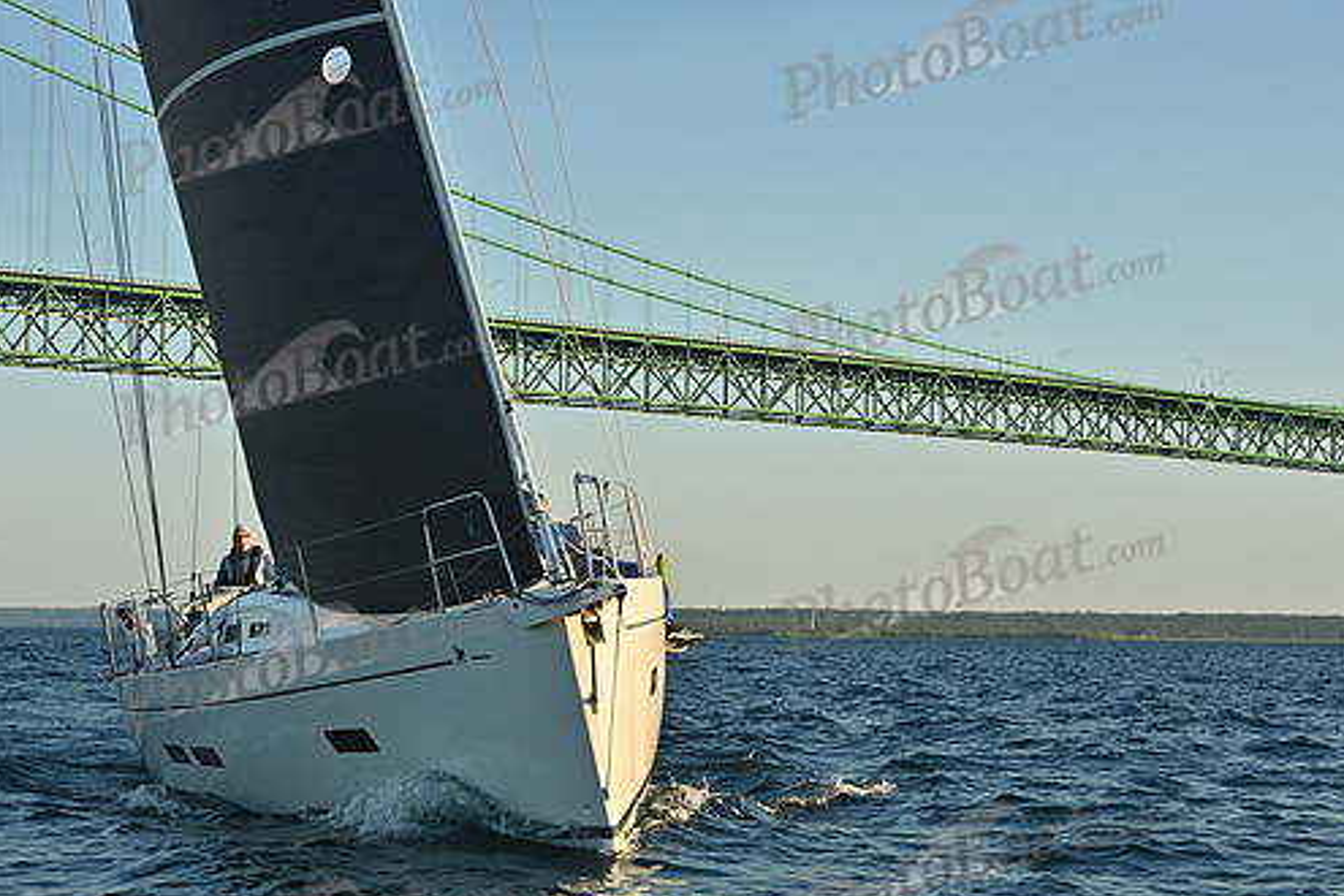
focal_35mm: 82
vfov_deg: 16.7
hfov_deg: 24.8
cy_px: 479
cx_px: 643
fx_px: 3061
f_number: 10
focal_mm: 70
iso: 800
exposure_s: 1/1000
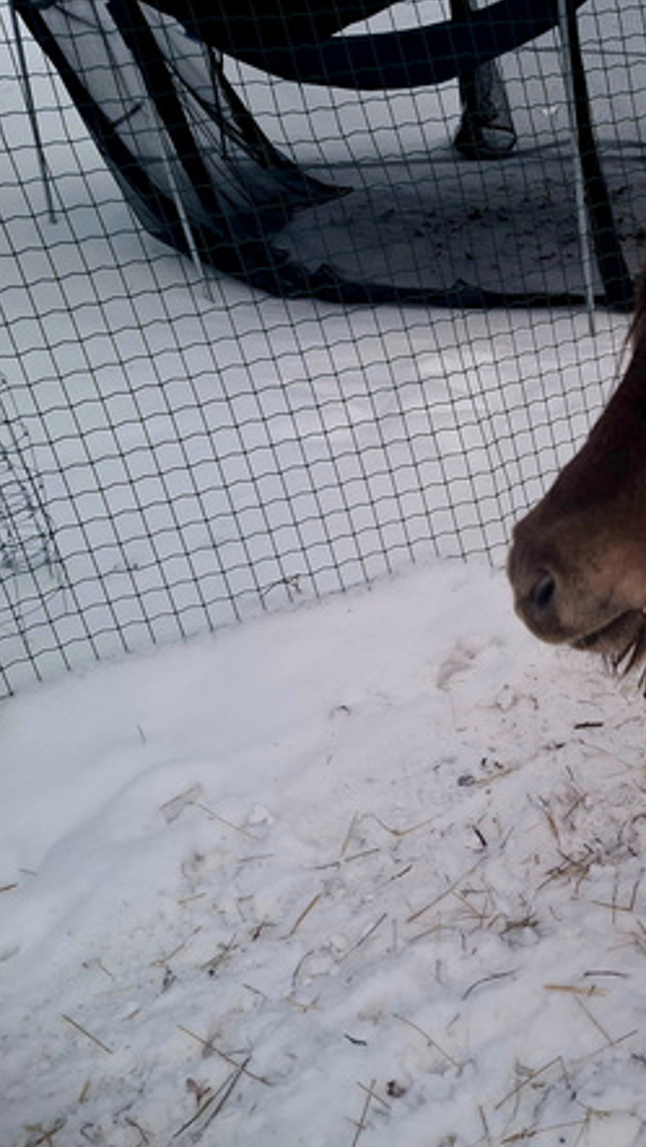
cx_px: 516
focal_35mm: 34
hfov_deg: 33.7
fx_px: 1034
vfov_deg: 58.0
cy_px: 572
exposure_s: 1/100
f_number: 1.8
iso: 320
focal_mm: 5.54
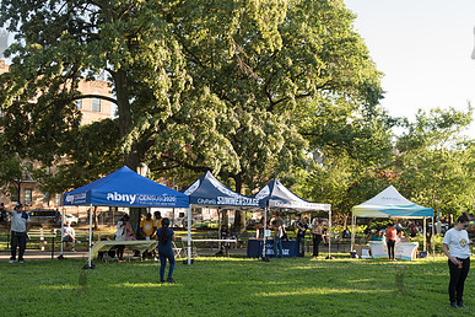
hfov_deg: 53.1
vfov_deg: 36.4
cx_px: 241
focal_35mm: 36
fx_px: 475
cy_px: 216
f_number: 2.8
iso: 200
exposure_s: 1/640
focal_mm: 24
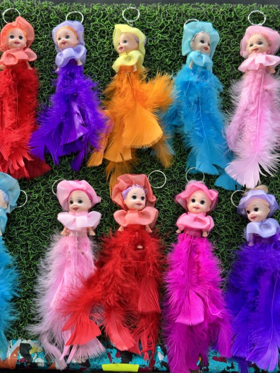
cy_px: 186
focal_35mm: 48
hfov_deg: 30.3
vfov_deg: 39.7
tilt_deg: -73.5
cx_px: 140
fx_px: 518
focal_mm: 6.76
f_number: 1.78
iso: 100
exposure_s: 1/100
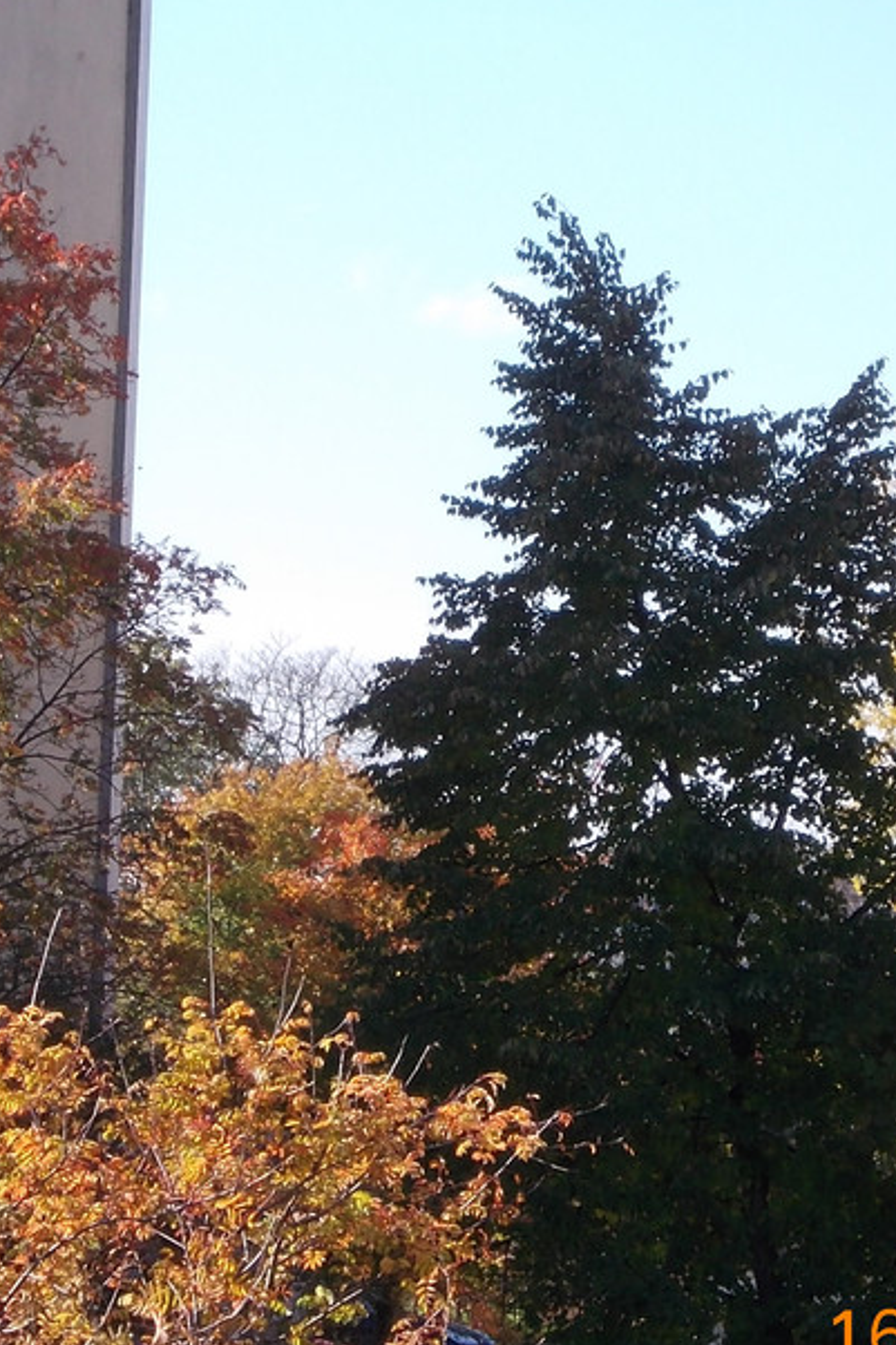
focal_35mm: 234
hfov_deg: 5.9
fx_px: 8740
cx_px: 441
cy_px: 650
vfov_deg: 8.8
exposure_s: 1/125
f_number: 6.3
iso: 80
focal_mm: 17.9
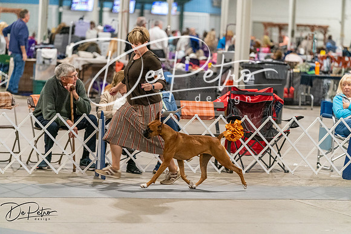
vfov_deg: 8.9
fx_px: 1512
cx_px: 176
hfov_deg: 13.2
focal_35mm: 155
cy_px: 117
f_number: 3.5
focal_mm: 155
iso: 6400
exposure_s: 1/250
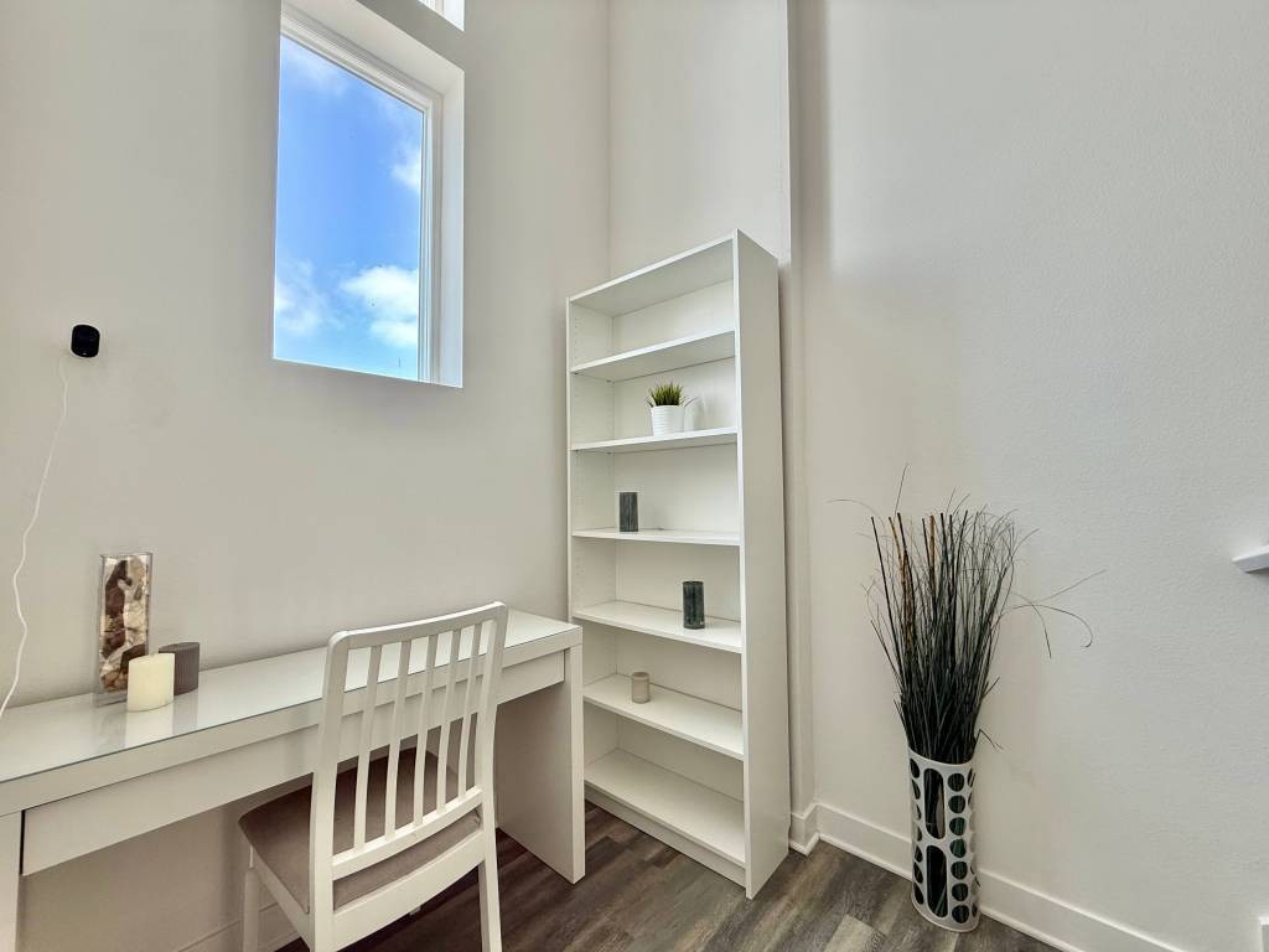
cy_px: 476
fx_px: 513
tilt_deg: +1.7
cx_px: 634
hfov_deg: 102.1
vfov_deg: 85.7
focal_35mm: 14
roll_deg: +0.5
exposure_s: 1/120
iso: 80
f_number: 2.2
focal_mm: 2.22
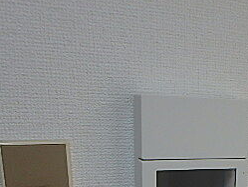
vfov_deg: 24.4
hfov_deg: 33.1
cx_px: 238
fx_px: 387
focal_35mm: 54
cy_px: 227
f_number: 3.5
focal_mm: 3.7
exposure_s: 1/60
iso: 160
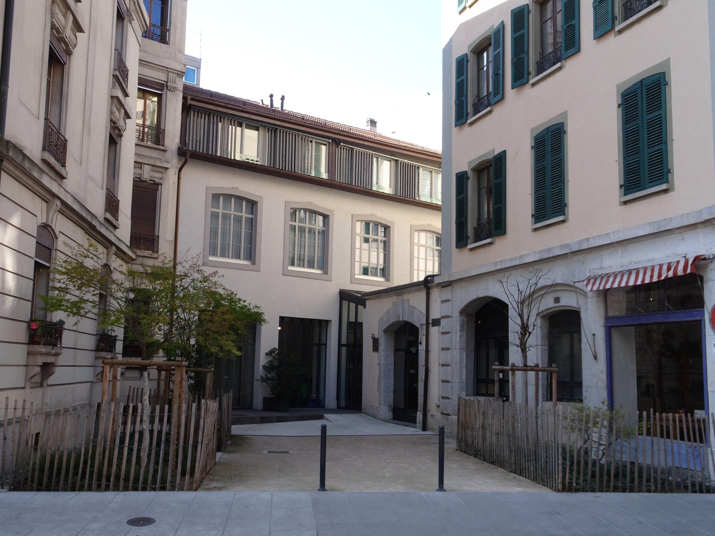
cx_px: 358
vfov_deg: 39.7
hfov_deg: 51.4
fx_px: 744
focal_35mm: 36
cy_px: 268
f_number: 4
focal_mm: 6.17
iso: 80
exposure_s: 1/160
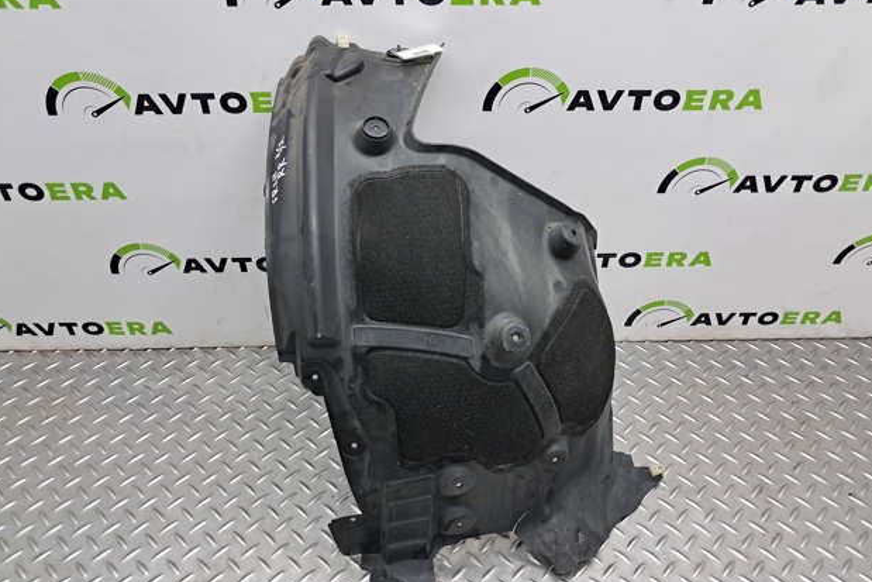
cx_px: 442
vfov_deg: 44.9
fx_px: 703
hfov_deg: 63.6
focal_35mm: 29
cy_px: 316
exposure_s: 1/50
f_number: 1.8
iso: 100
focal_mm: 4
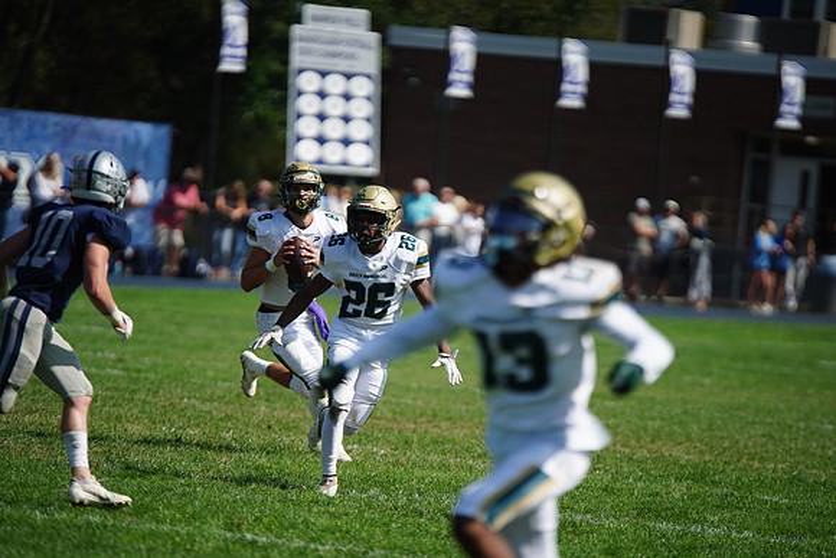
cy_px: 279
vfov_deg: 4.6
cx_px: 418
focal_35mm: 300
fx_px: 6968
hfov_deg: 6.9
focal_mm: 300
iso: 400
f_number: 2.8
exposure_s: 1/6400
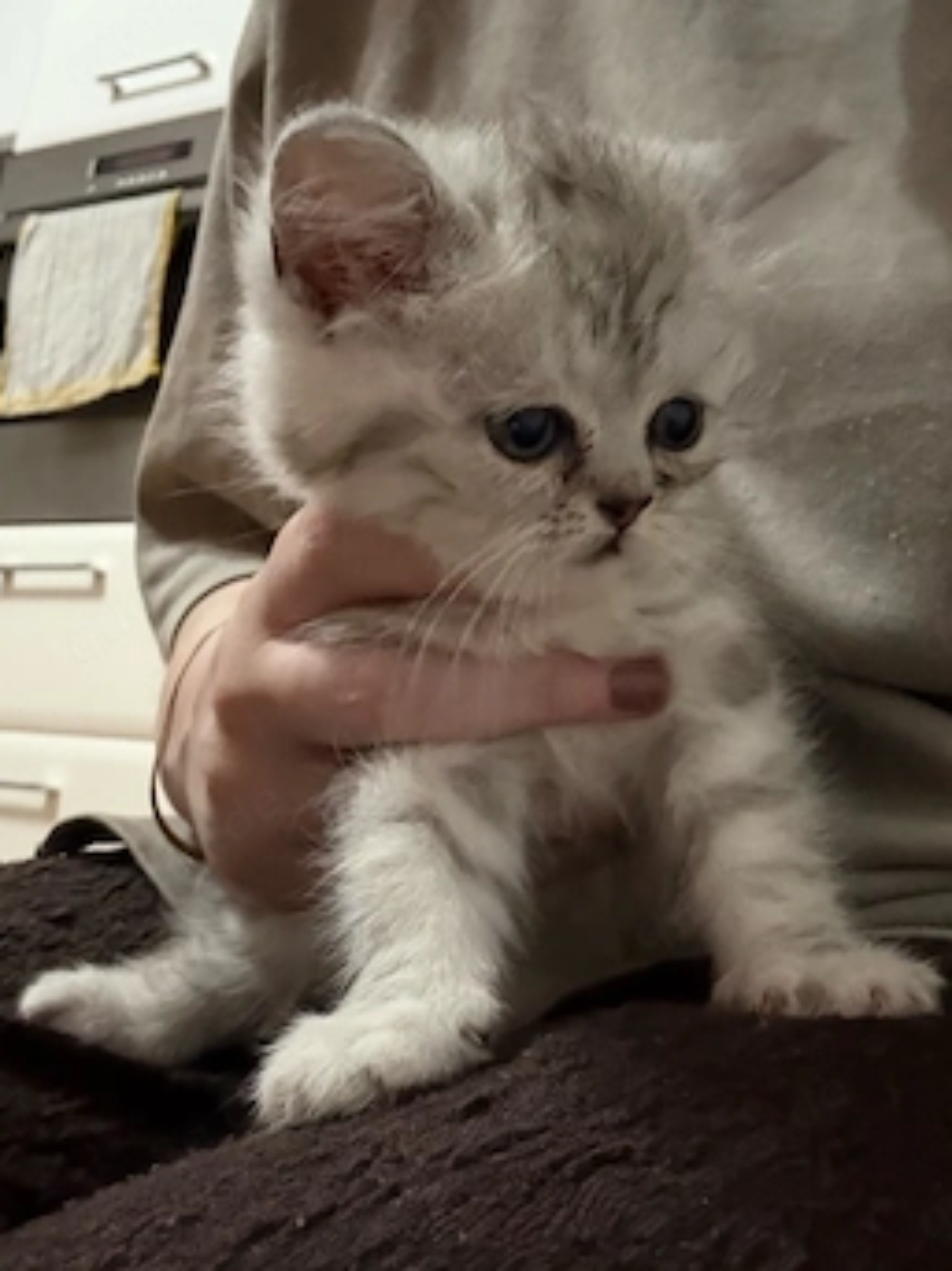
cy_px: 619
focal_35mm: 35
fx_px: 1284
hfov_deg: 40.6
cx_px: 537
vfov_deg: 52.6
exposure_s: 1/17
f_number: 1.9
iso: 640
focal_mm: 2.69
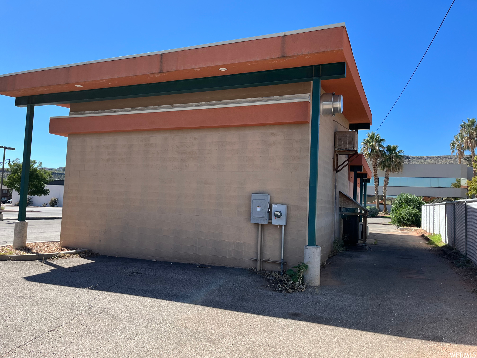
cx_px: 238
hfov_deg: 67.3
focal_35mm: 26
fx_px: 358
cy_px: 179
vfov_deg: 53.1
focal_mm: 5.1
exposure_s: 1/1862
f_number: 1.6
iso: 50
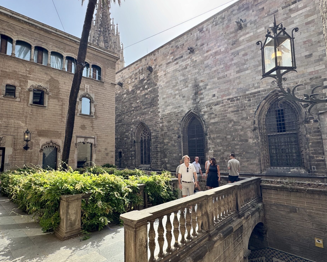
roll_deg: +0.9
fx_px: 184
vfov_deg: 70.8
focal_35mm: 19
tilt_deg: +8.7
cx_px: 141
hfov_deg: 82.8
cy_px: 137
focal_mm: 2.22
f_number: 2.2
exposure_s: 1/488
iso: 40
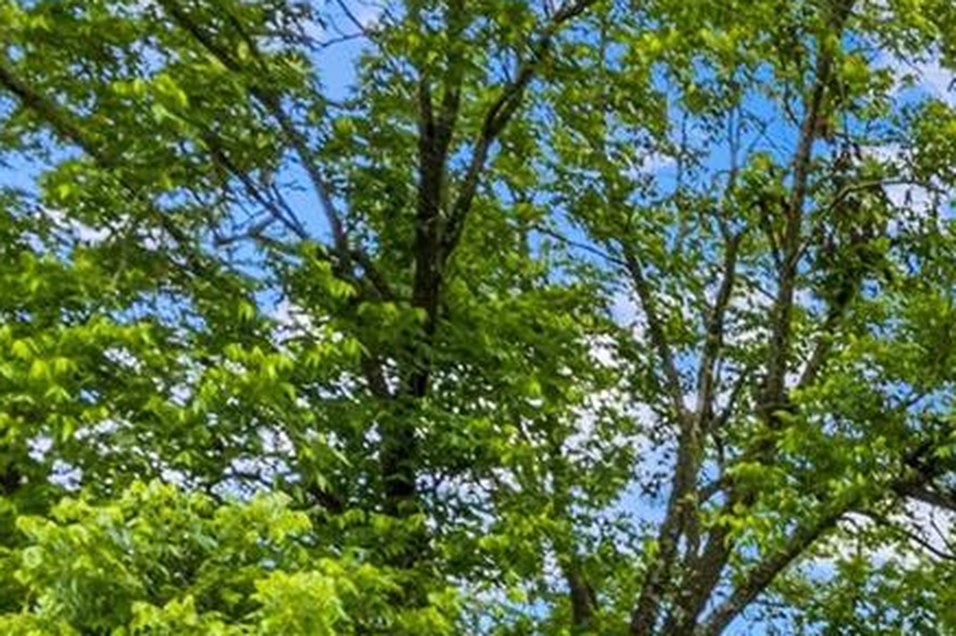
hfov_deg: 15.7
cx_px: 1901
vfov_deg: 11.6
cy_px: 1378
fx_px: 2734
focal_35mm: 103
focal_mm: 8.38
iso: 100
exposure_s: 1/350
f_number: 2.8
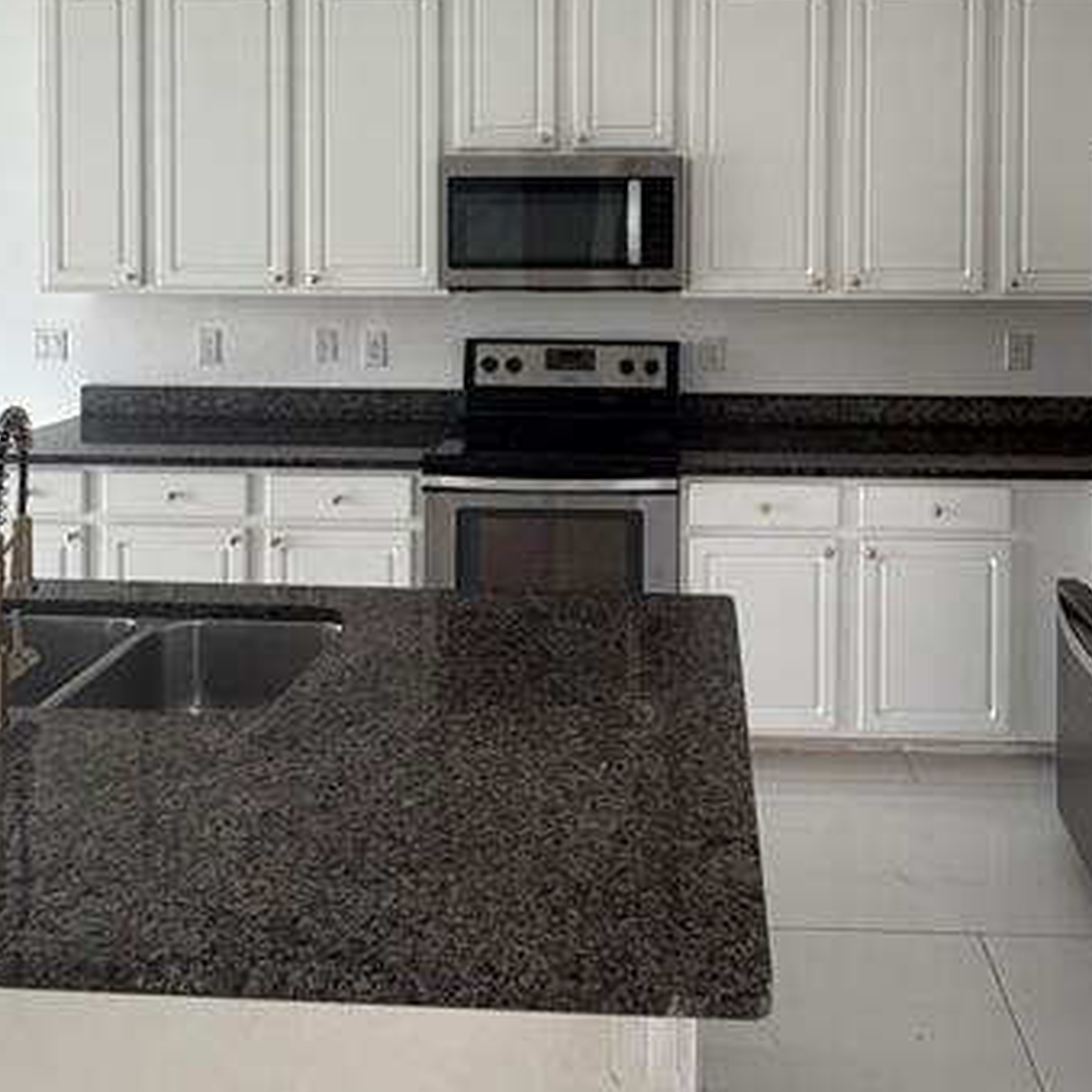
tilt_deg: -0.8
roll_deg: +0.1
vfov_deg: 54.0
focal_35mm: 28
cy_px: 242
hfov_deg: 56.9
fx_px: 999
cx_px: 651
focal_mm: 2.22
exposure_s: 1/121
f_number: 2.2
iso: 200
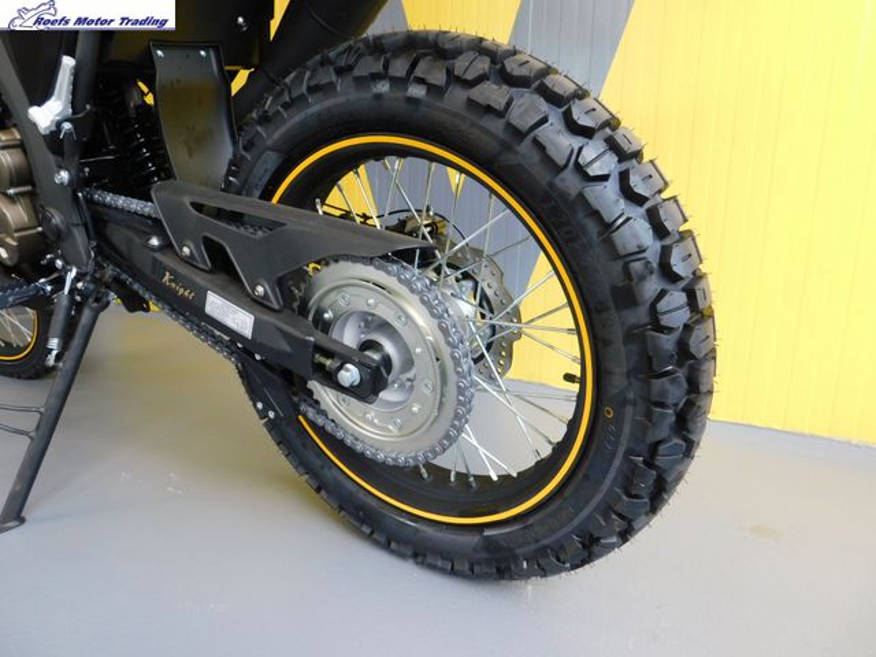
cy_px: 328
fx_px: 582
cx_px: 438
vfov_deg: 58.9
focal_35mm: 23
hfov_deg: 73.9
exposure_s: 1/30
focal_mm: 4
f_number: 3
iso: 125
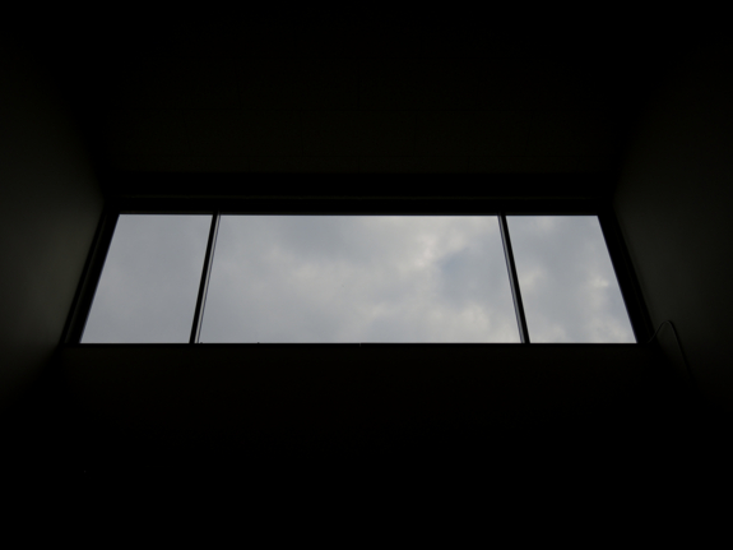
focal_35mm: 35
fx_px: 741
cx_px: 366
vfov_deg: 40.7
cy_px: 275
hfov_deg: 52.6
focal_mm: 7.6
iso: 80
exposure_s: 1/500
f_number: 2.2
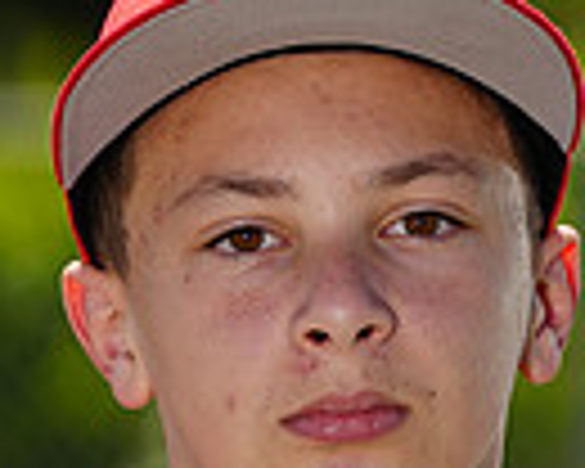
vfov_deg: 1.9
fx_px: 14474
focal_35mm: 836
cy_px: 724
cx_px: 344
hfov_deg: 2.3
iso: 50
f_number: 5
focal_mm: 200
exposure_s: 1/250
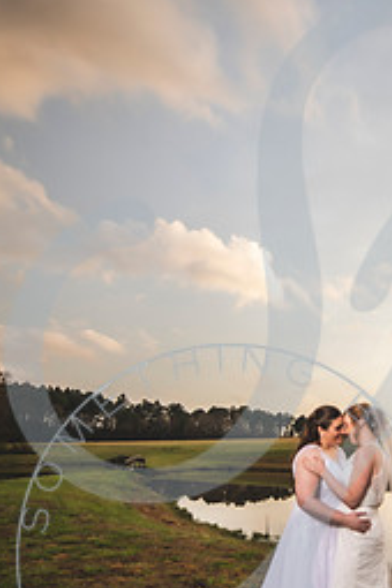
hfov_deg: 41.0
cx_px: 334
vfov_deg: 60.7
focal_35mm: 30
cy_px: 383
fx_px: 490
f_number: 2.8
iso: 320
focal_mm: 17
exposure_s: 1/1600
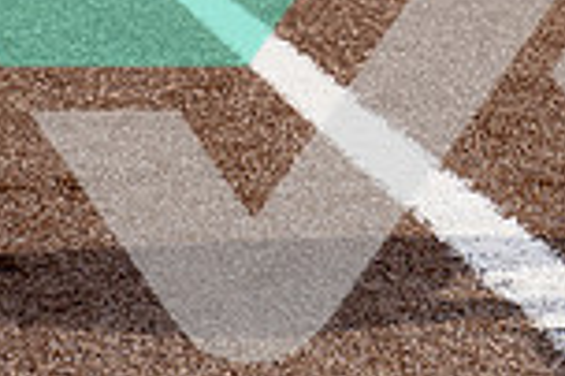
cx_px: 888
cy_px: -289
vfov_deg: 5.7
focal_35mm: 236
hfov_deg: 8.5
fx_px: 3700
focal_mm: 61
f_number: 8
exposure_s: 1/250
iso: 160
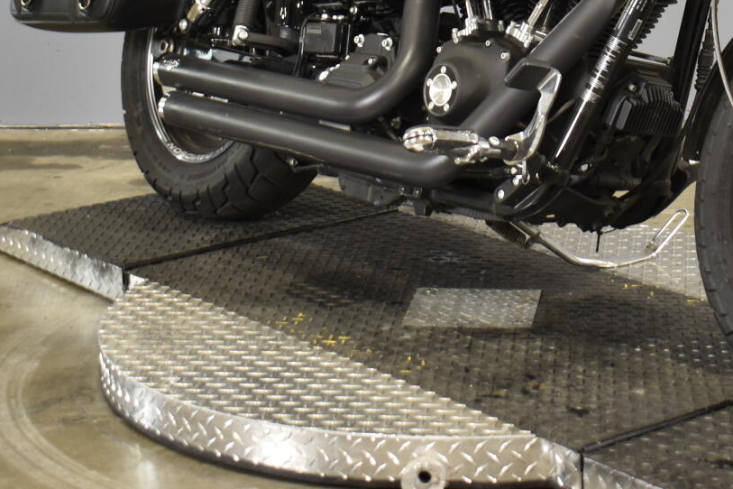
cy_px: -65
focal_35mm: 96
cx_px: 533
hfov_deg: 21.1
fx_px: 1955
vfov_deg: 13.9
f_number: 4
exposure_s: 1/20
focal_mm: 26
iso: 400
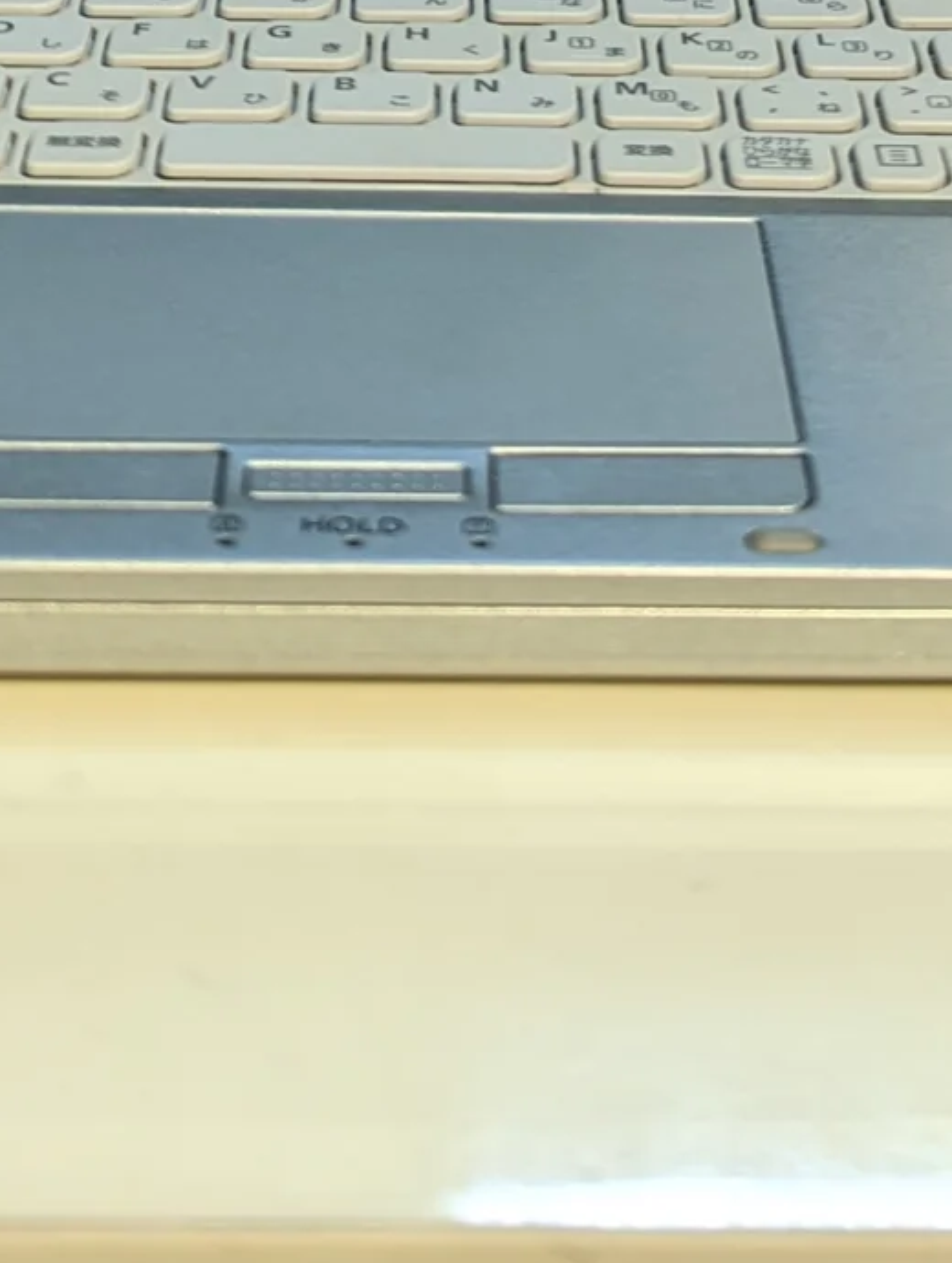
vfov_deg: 17.7
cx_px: 571
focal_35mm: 89
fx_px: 3254
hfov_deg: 16.6
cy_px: -998
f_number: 1.85
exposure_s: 1/100
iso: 81
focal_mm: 6.81
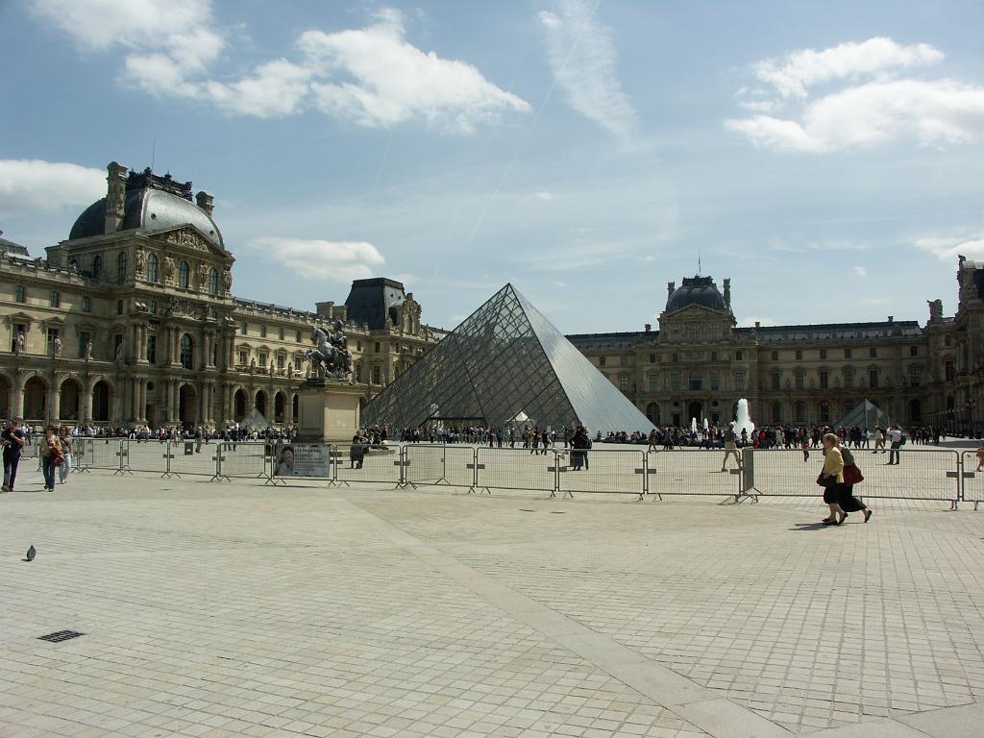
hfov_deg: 63.4
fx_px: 796
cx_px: 492
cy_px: 369
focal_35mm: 28
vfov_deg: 49.7
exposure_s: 1/400
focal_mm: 7.2
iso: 64
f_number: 8
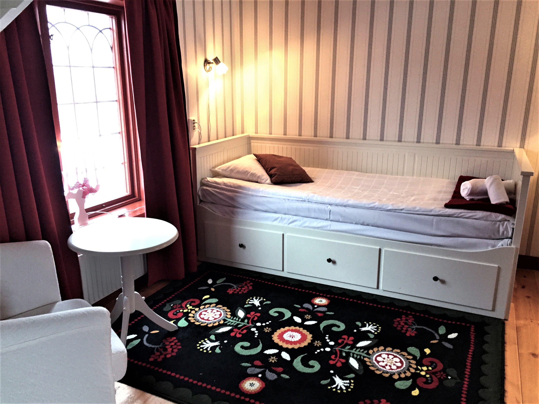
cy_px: 202
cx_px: 270
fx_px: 452
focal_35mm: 29
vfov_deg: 48.2
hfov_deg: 61.7
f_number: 2.2
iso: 200
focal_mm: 4.15
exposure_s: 1/33
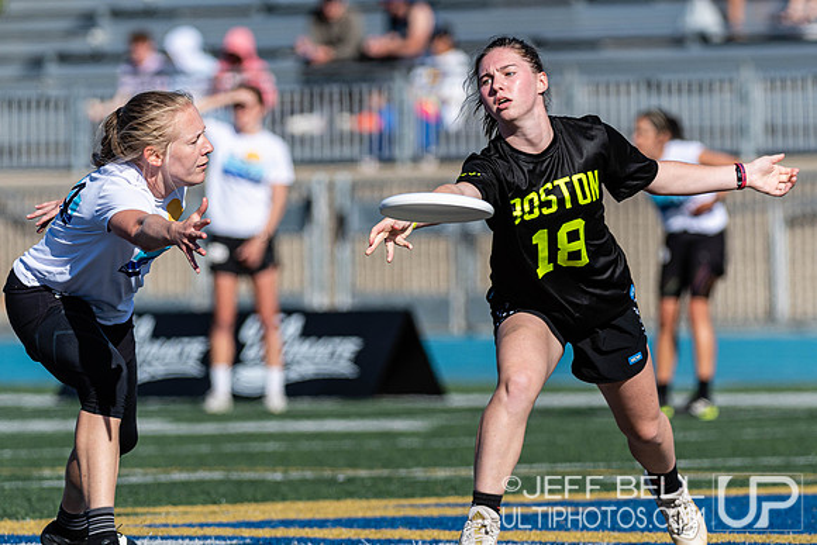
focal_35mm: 471
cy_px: 216
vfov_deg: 2.9
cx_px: 493
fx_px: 10681
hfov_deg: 4.4
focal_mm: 260
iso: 100
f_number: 4
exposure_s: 1/1250
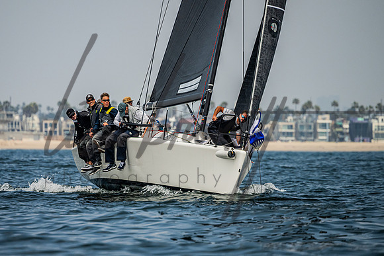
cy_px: 130
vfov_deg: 2.5
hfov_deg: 3.8
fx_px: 5801
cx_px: 162
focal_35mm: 544
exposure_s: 1/4000
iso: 400
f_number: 5.6
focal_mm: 400
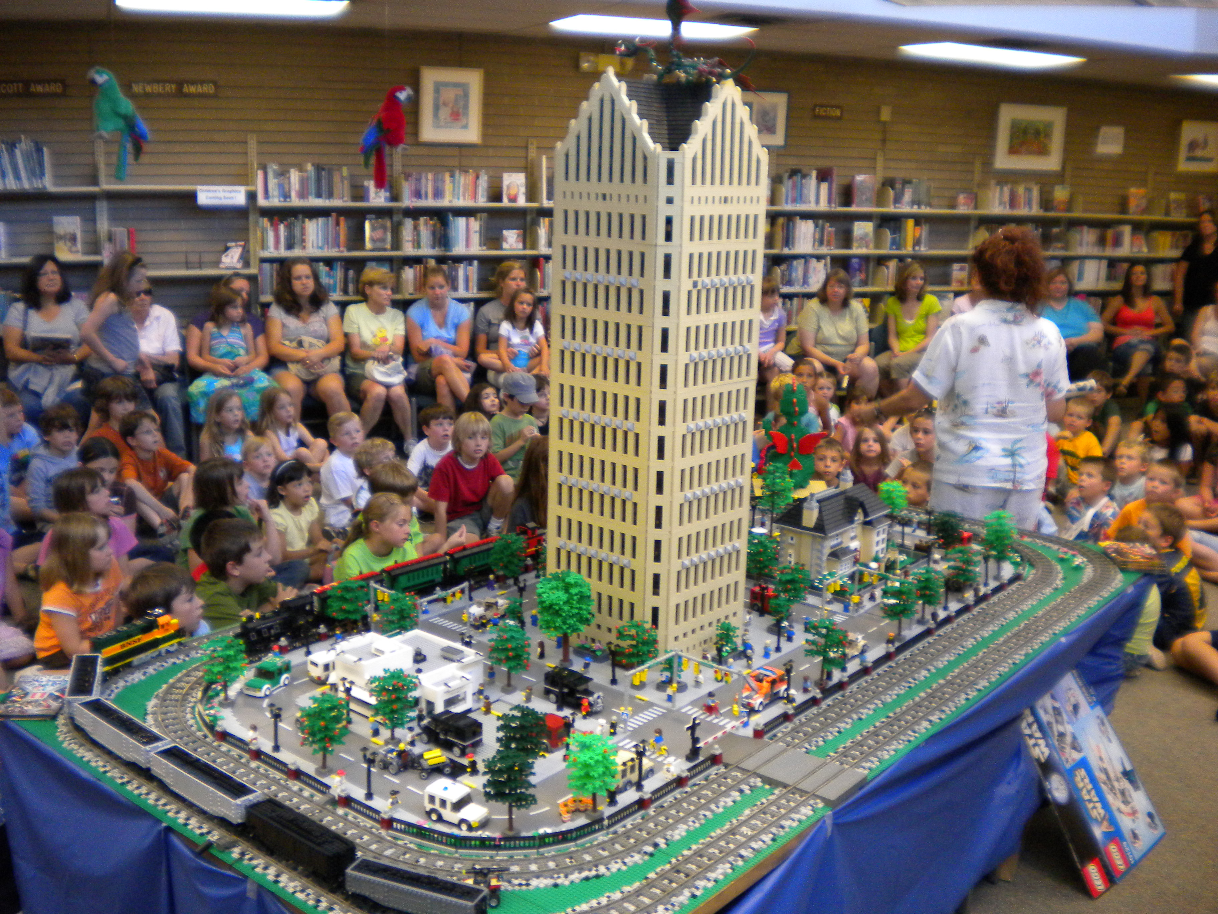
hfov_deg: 52.6
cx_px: 609
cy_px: 457
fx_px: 1232
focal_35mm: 35
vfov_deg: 40.7
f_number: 3.1
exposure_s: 1/61
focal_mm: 6.3
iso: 327
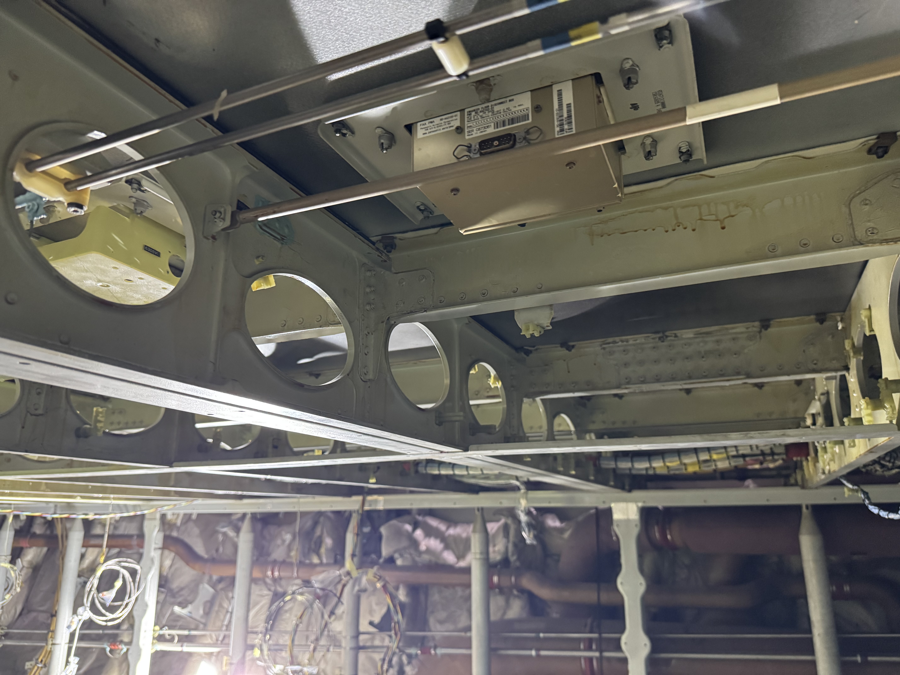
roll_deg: +2.2
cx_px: 450
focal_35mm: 24
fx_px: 624
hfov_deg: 71.6
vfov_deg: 56.8
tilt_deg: +17.0
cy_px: 338
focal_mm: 6.76
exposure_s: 1/51
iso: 800
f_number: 1.78
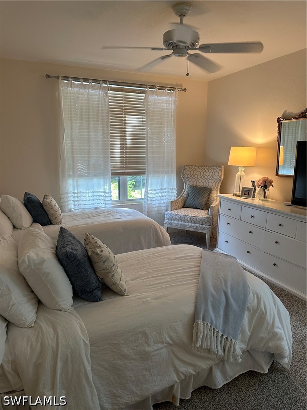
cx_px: 154
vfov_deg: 71.6
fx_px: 284
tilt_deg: -10.4
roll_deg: -1.0
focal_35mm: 24
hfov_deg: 56.8
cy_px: 205
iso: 125
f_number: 1.78
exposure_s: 1/60
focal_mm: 6.86
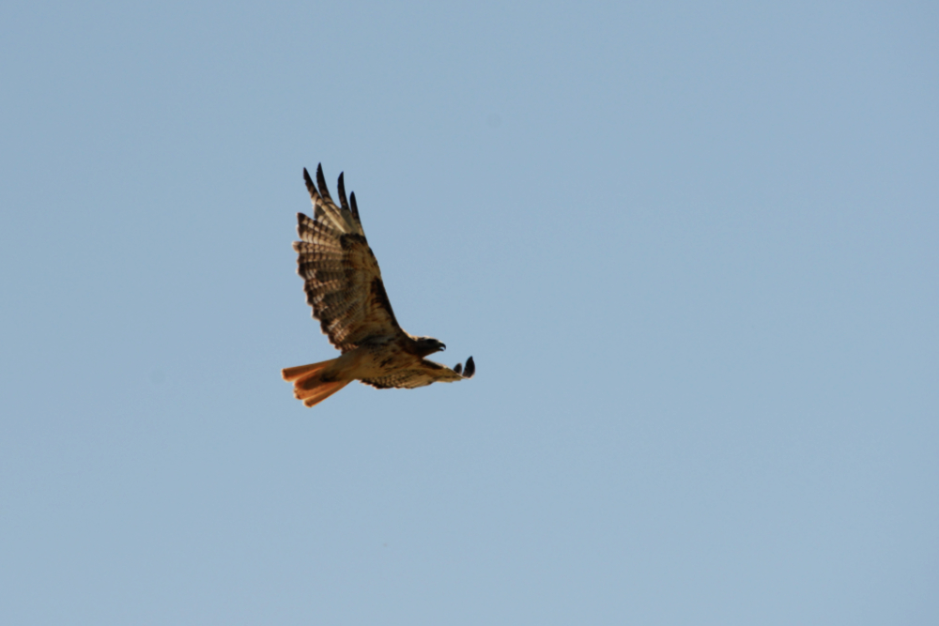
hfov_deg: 6.9
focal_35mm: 300
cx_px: 470
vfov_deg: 4.6
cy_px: 313
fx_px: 7826
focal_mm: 300
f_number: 8
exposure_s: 1/1600
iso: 250
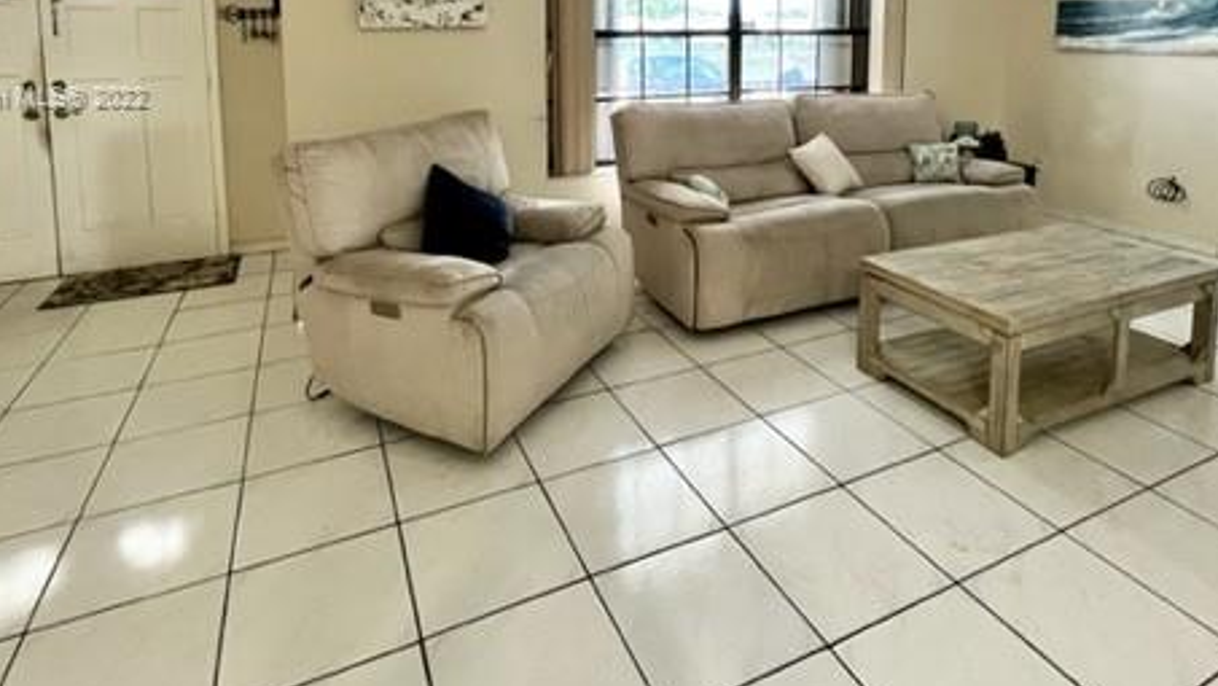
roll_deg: +0.4
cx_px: 635
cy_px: 100
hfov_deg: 86.6
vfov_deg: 51.0
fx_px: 646
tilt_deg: -6.3
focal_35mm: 20
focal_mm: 1.57
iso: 320
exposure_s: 1/60
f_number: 1.8
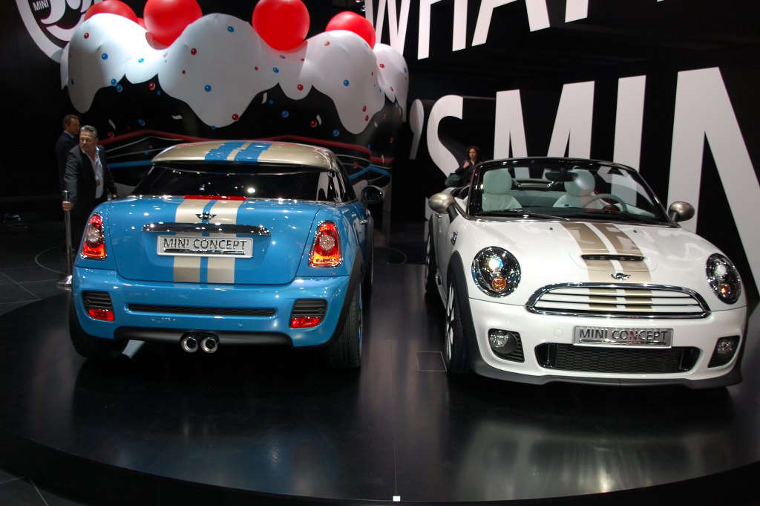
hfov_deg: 57.3
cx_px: 380
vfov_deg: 39.9
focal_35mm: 33
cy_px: 253
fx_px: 696
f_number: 4
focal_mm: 22
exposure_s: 1/100
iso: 400
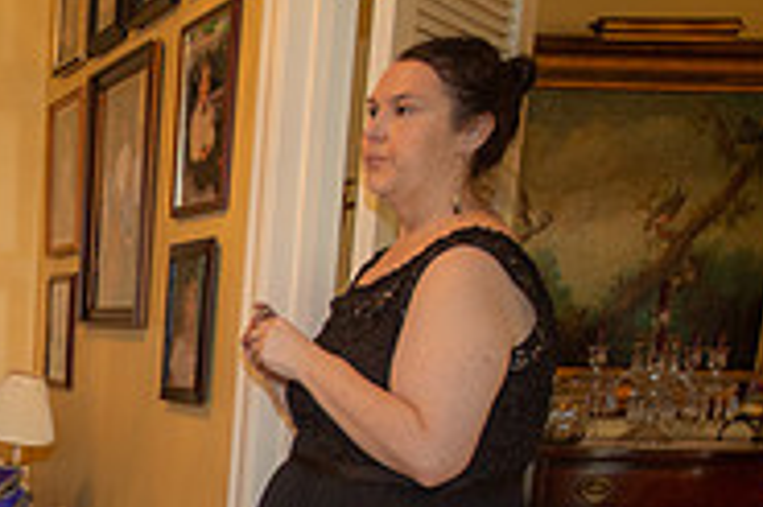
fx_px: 1461
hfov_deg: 25.0
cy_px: 643
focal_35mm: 69
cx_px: -256
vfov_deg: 18.4
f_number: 3.2
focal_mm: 22
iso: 1250
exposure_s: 1/100
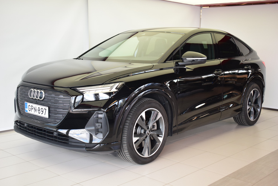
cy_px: 93
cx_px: 139
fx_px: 359
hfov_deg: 42.3
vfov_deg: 29.0
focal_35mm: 46
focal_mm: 31
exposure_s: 1/320
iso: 1600
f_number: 4.2
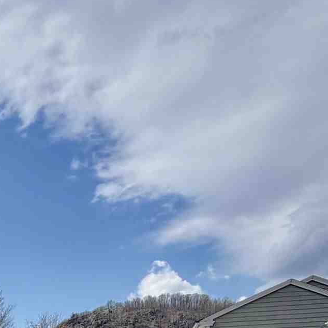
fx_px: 643
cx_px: -40
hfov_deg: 26.2
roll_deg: +1.0
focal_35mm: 60
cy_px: 543
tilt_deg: -9.6
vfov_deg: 21.7
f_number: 2.2
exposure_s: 1/830
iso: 20
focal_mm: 2.22
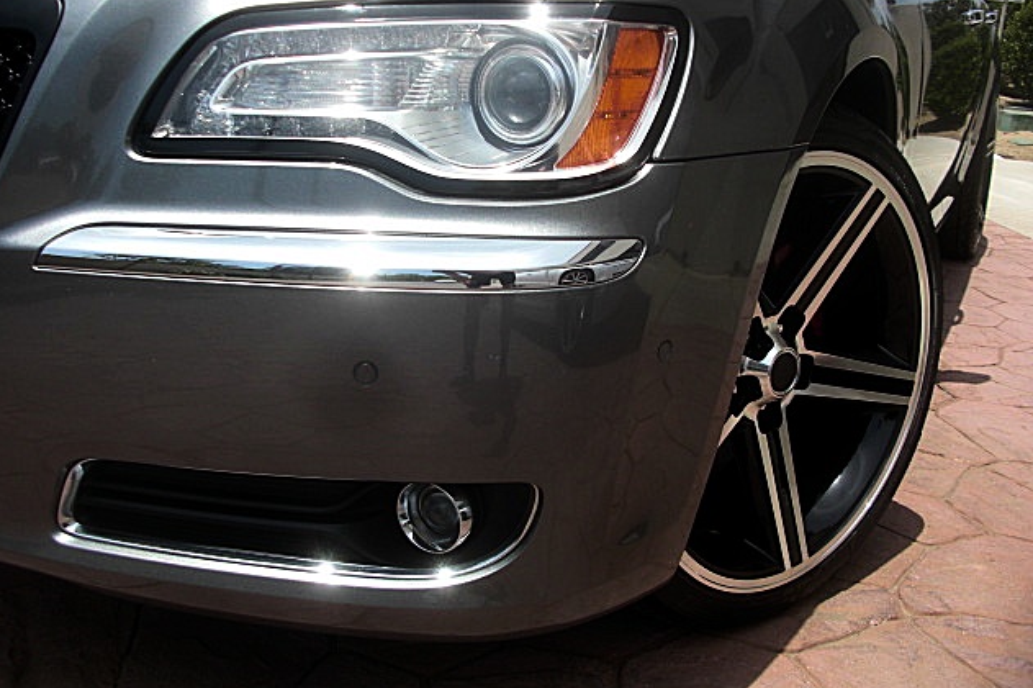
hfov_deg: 50.7
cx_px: 511
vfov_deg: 35.0
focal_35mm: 38
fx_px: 1090
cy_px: 300
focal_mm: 6.3
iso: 50
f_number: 7.9
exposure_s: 1/125
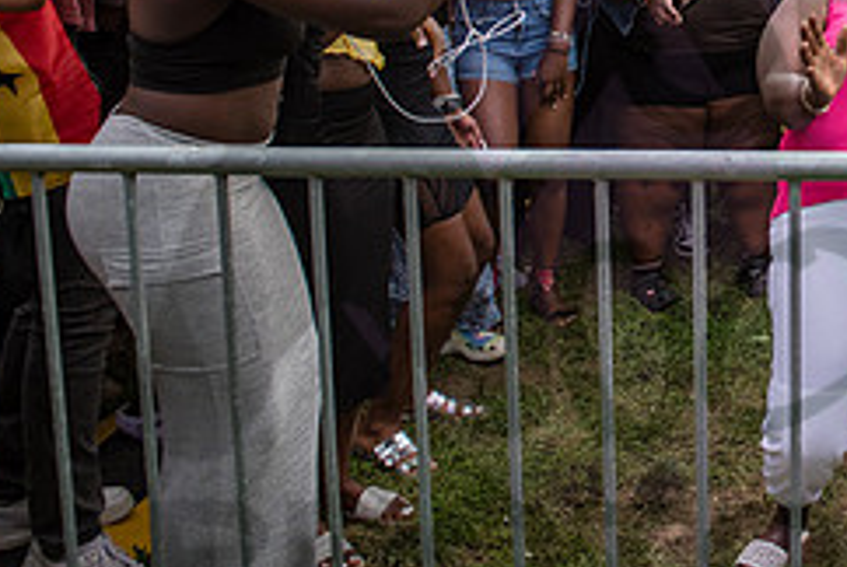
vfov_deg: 20.7
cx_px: 880
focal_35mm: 63
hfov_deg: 29.4
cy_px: -44
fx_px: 1484
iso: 1000
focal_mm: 24
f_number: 3.5
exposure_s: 1/1600
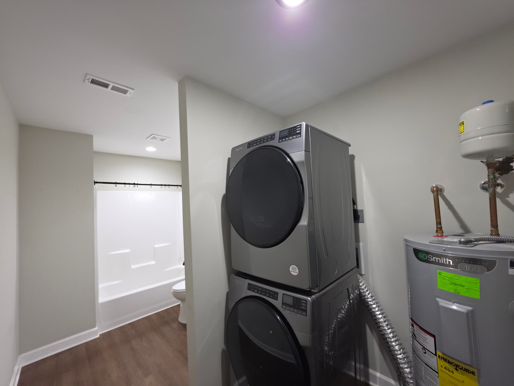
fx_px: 193
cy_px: 193
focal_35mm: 13
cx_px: 257
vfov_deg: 89.9
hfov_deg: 106.2
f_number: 1.9
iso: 125
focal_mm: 2.2
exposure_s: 1/30
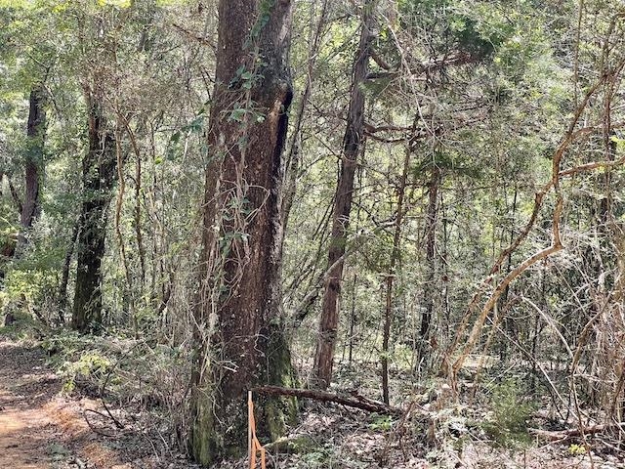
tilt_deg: +3.6
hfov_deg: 36.8
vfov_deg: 28.0
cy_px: 234
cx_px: 312
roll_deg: -7.1
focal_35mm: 52
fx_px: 939
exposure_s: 1/99
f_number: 2
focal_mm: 6
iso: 32
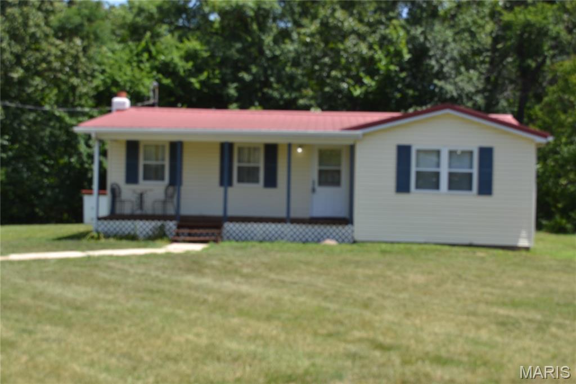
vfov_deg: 26.5
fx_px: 816
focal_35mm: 51
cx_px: 288
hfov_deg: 38.9
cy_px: 192
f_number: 6.3
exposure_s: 1/160
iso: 100
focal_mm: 34
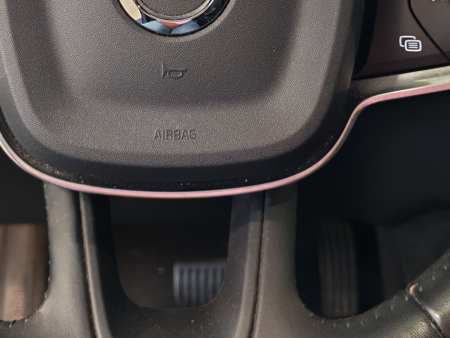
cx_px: 168
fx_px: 897
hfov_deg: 28.1
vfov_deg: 20.4
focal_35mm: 69
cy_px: -31
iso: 800
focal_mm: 6.12
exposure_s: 1/50
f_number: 1.9
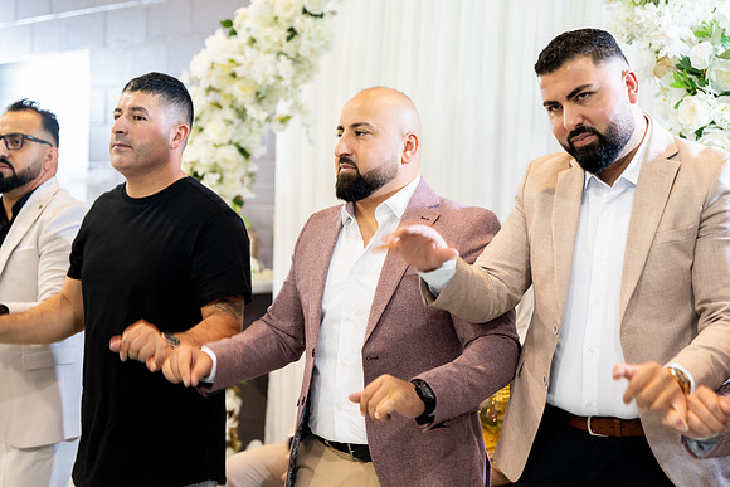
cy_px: 244
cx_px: 365
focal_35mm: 70
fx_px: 1420
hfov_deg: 28.8
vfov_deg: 19.5
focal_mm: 70
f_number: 2.8
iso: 1250
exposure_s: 1/200
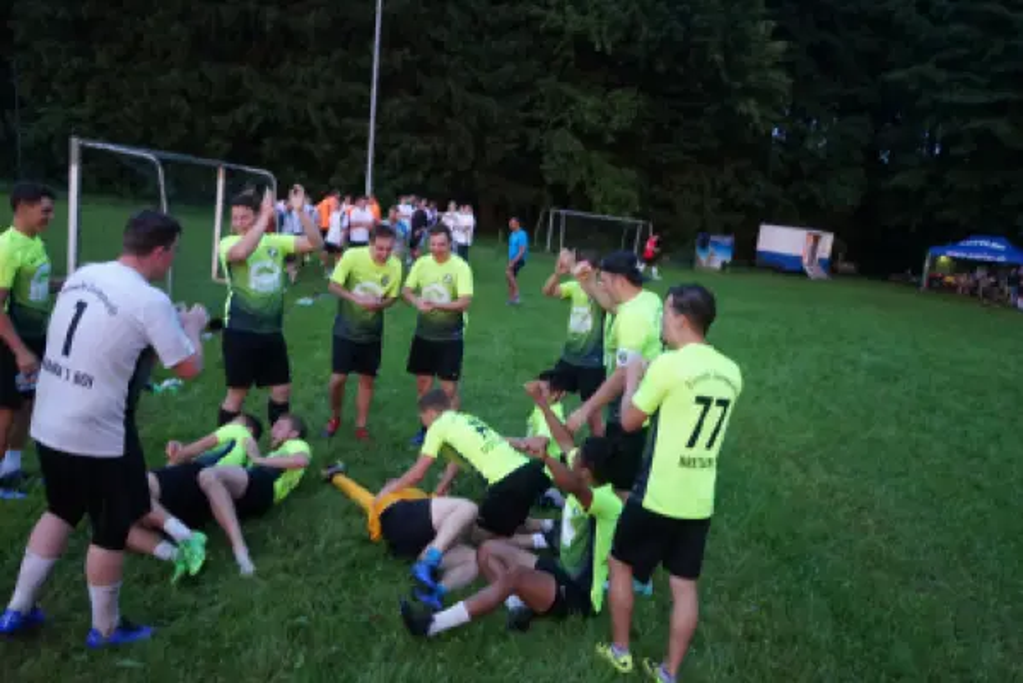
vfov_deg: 45.0
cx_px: 512
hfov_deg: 63.6
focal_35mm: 29
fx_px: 824
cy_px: 342
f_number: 3.5
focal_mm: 29
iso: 3200
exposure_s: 1/160
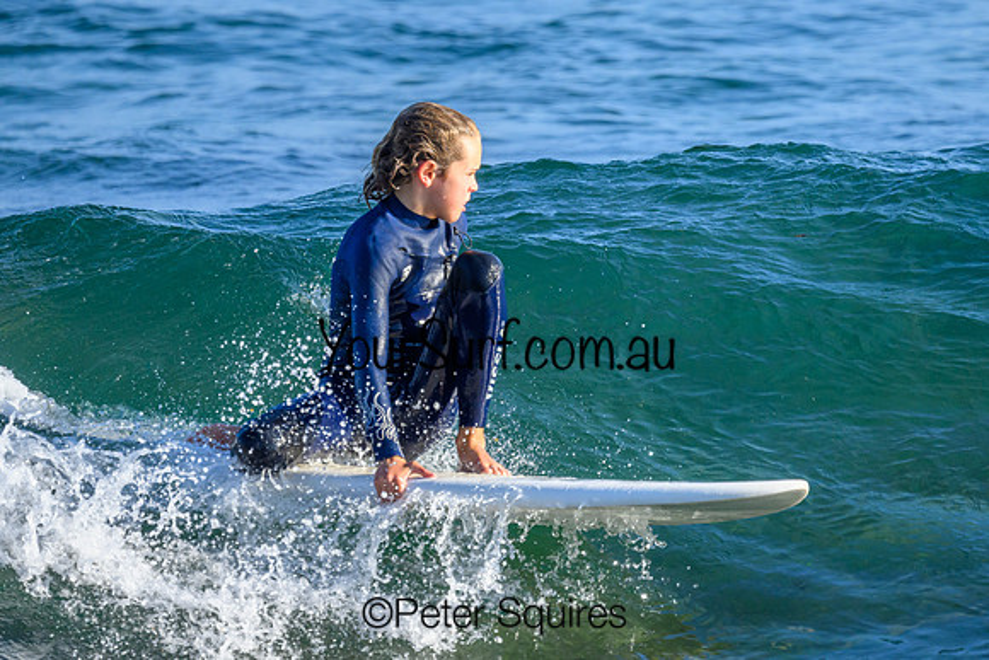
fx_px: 28451
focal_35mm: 1035
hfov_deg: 2.0
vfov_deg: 1.3
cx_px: 555
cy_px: 233
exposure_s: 1/2000
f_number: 6.3
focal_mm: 800
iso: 900
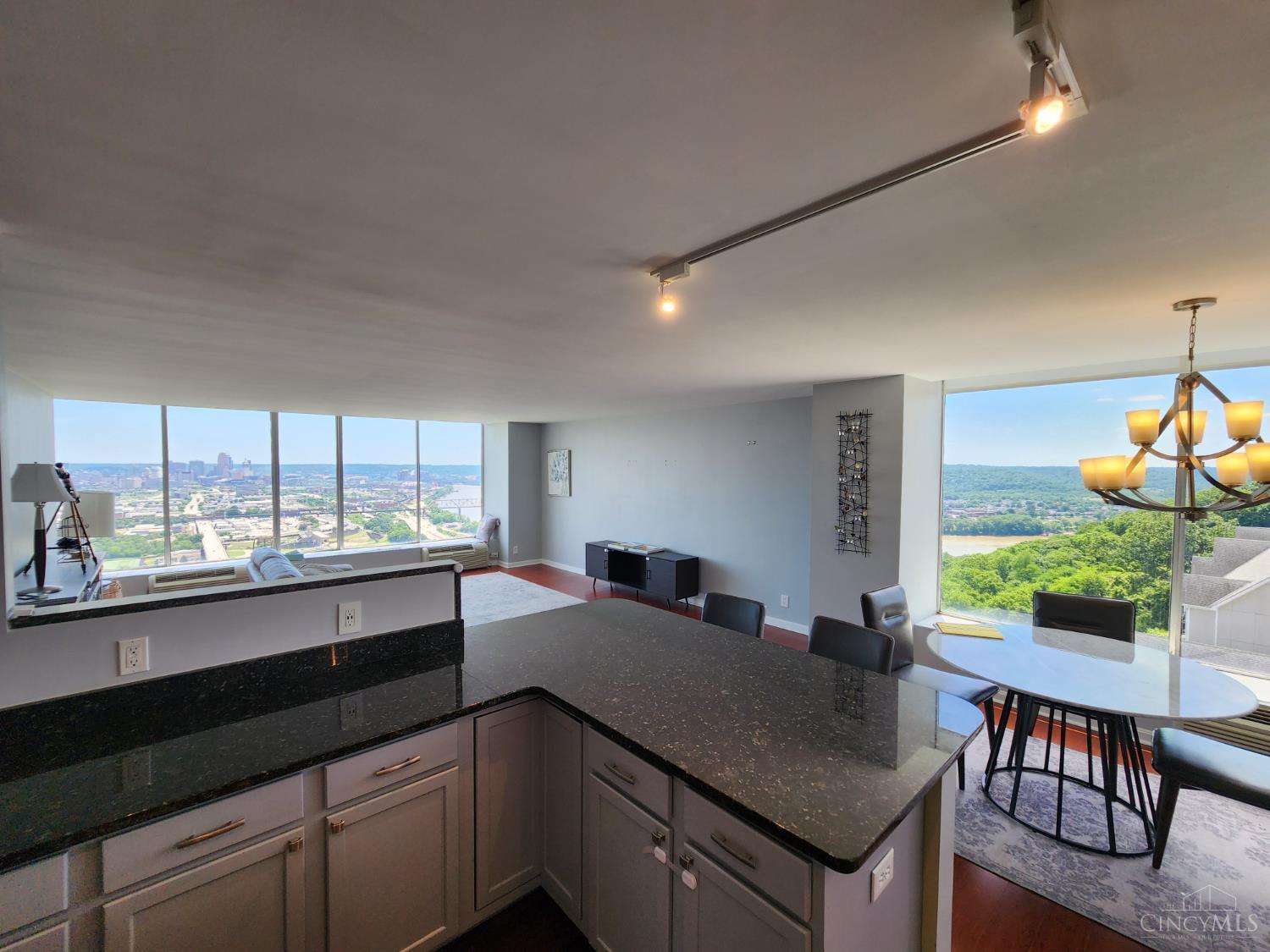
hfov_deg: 106.2
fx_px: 477
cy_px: 476
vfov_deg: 89.9
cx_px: 635
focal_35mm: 13
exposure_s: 1/120
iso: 80
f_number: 2.2
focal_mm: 2.2
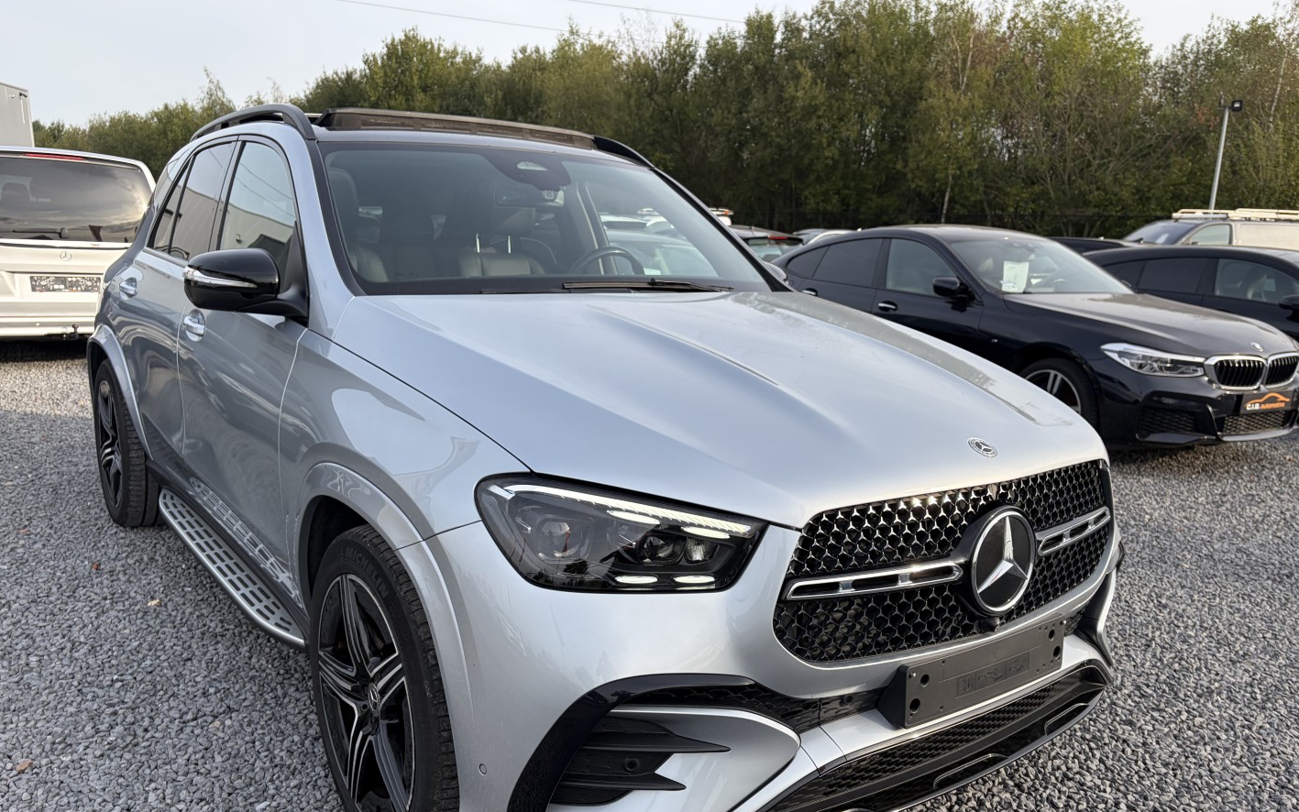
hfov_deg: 66.5
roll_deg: -3.0
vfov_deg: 44.3
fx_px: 991
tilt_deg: -10.9
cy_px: 485
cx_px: 649
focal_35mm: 28
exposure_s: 1/1239
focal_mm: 5.96
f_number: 1.6
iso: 50
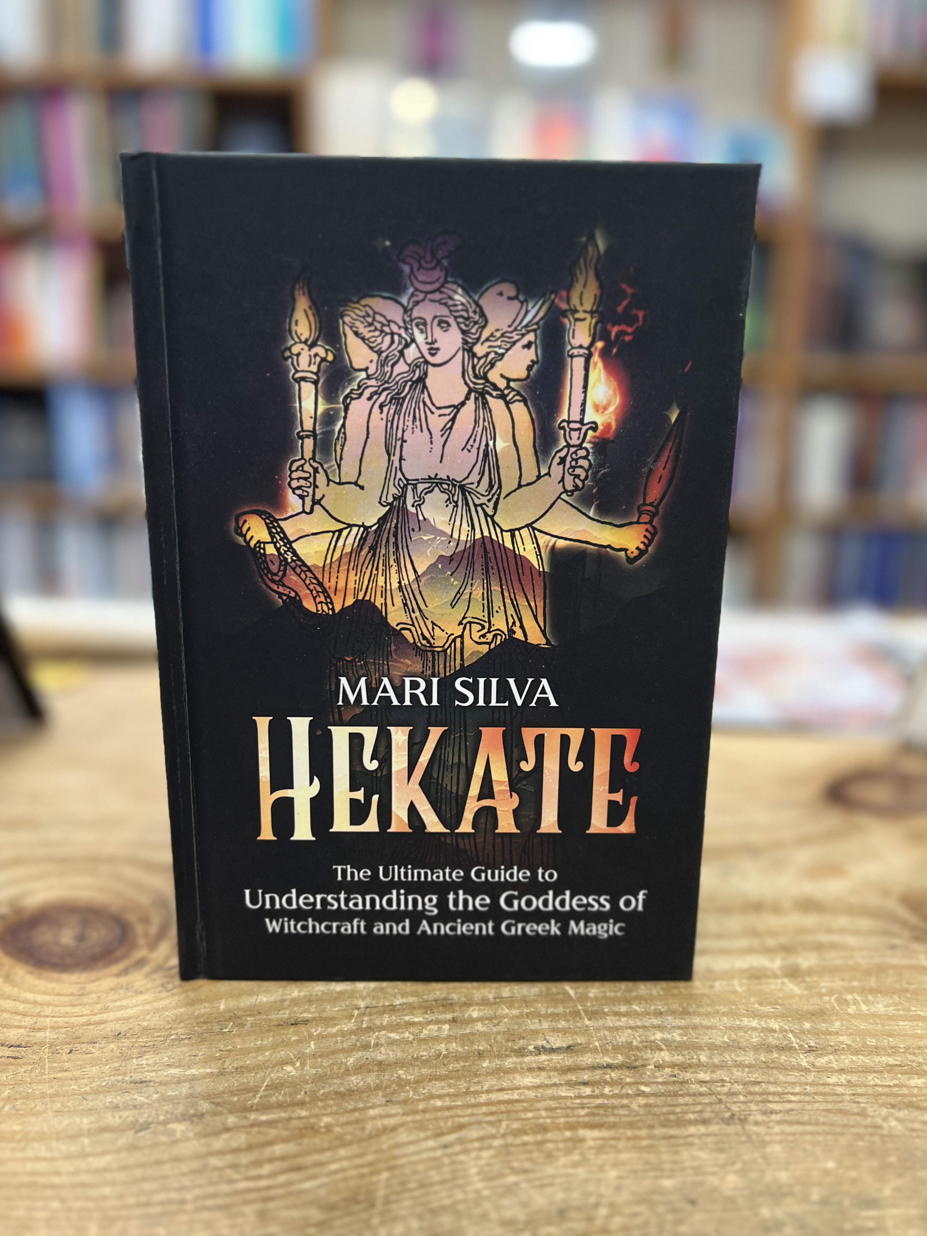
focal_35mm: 26
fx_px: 928
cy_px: 618
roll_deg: -1.4
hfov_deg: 53.1
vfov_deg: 67.3
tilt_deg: -12.5
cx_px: 464
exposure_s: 1/60
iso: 160
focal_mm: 5.7
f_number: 1.5
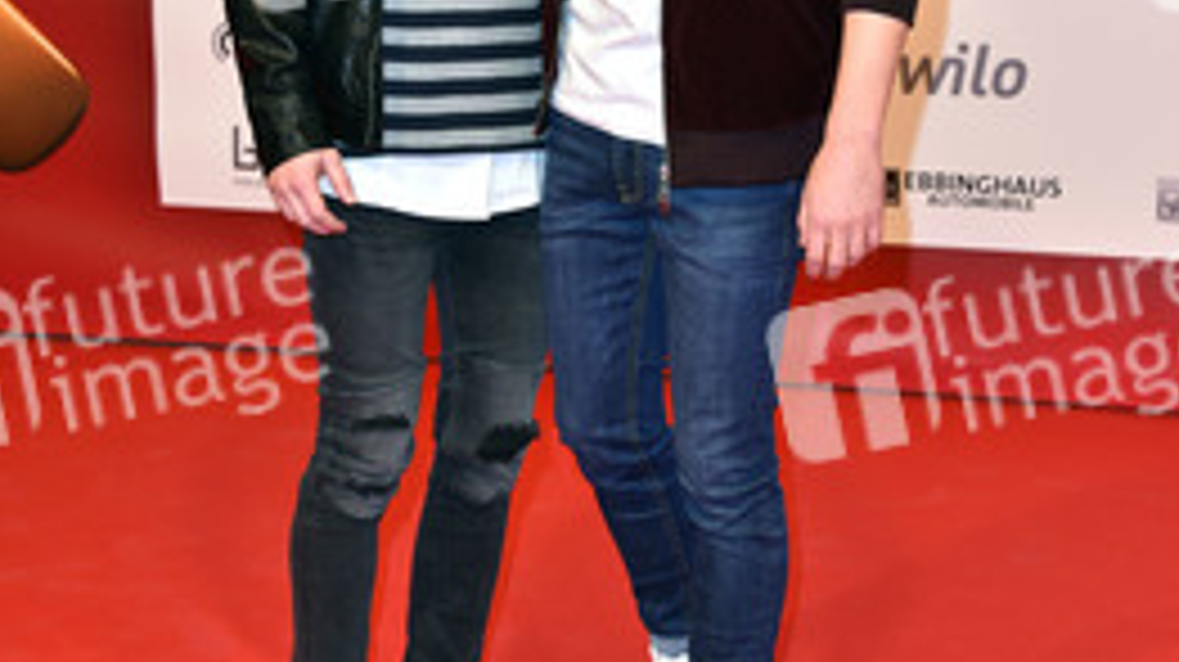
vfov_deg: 13.6
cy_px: 131
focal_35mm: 88
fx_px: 2749
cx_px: 590
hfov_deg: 24.2
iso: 400
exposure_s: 1/160
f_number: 5.6
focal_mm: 55
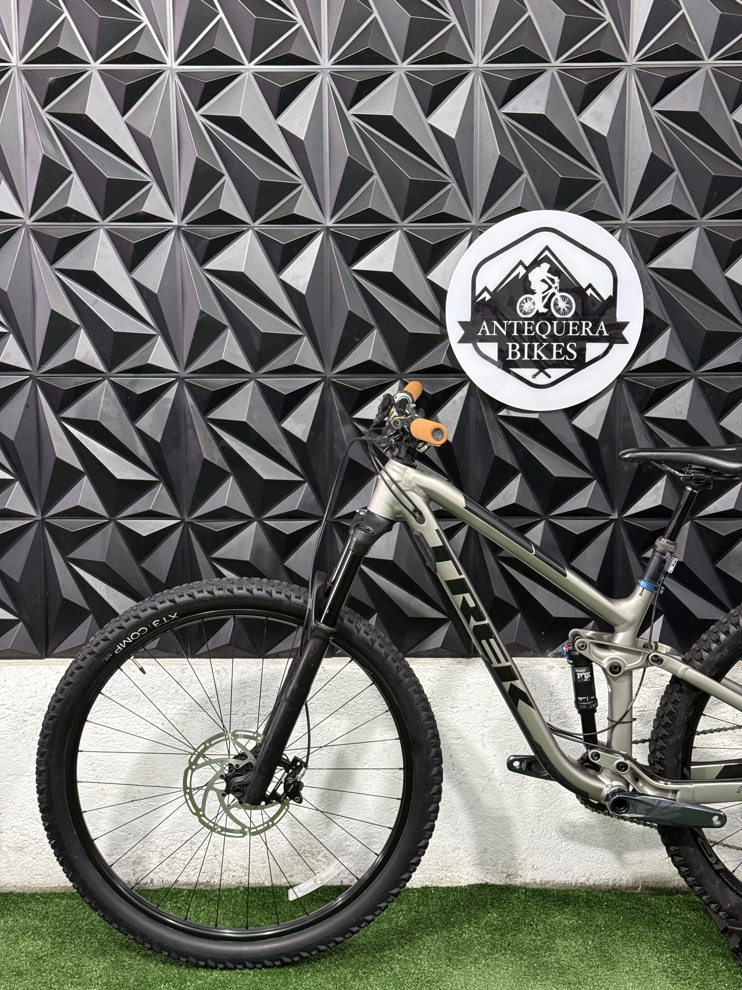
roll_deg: -0.5
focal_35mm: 48
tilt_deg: -8.4
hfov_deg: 30.3
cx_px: 371
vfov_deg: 39.7
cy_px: 495
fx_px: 1372
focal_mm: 6.76
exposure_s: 1/60
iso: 250
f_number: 1.78
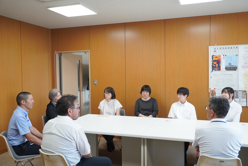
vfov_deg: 38.4
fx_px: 238
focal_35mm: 34
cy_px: 83
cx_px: 124
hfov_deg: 55.1
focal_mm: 23
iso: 800
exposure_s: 1/160
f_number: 4
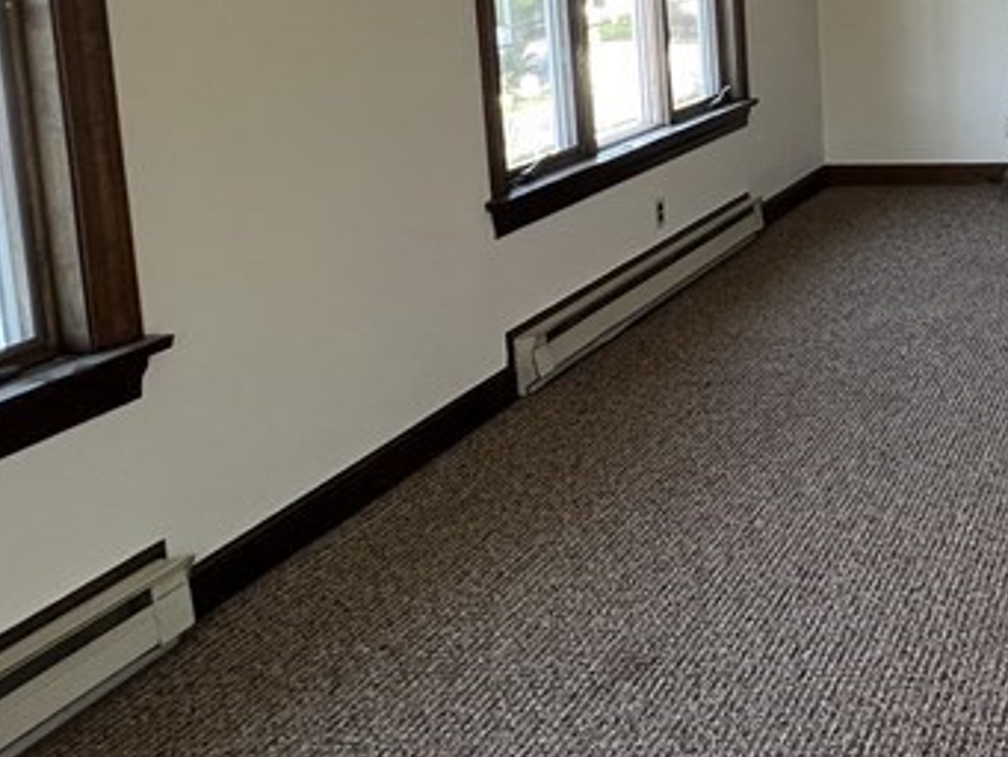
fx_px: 1136
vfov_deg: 34.4
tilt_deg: -6.6
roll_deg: -0.3
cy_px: 47
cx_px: 1259
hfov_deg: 35.5
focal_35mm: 39
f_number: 1.8
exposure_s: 1/99
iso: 100
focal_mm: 1.57
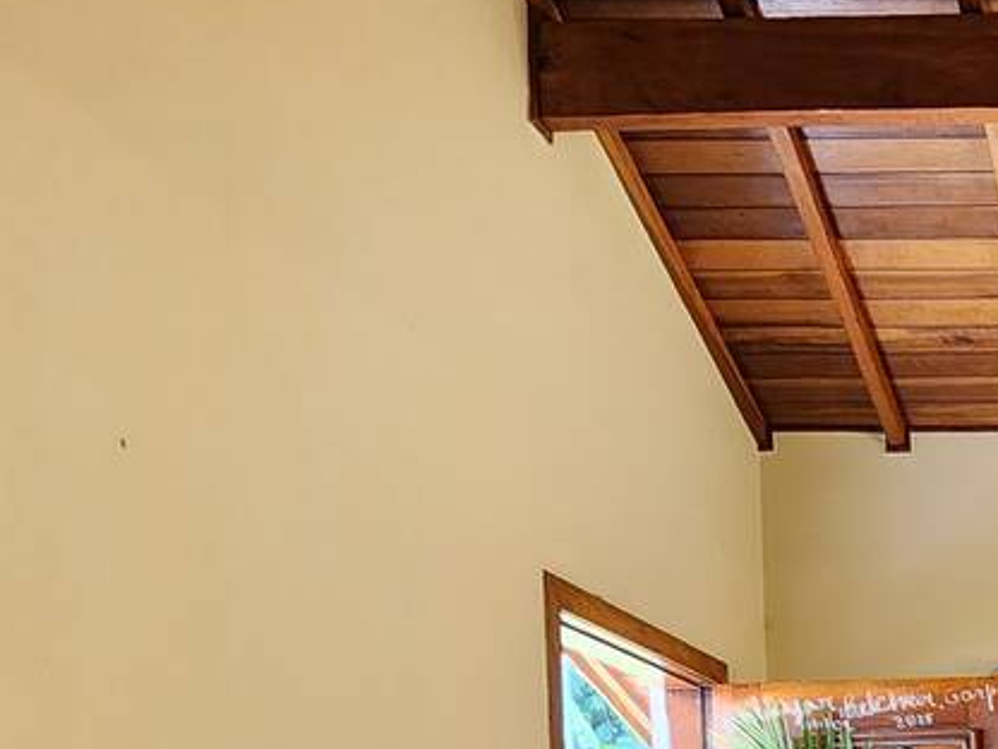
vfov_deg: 26.2
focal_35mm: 45
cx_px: 1300
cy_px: 1032
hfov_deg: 31.9
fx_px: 1297
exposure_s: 1/40
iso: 320
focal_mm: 2.2
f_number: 2.2
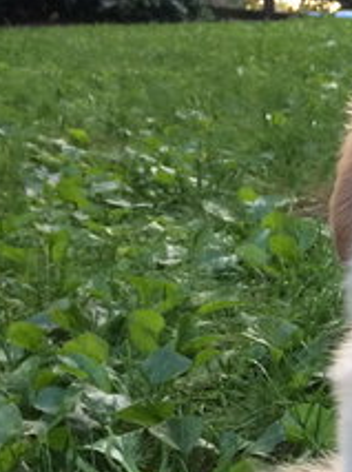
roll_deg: +0.5
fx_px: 1238
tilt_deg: -14.1
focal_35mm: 91
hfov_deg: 14.9
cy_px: 455
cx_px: 542
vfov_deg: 21.0
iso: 100
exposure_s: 1/30
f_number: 2.2
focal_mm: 4.15
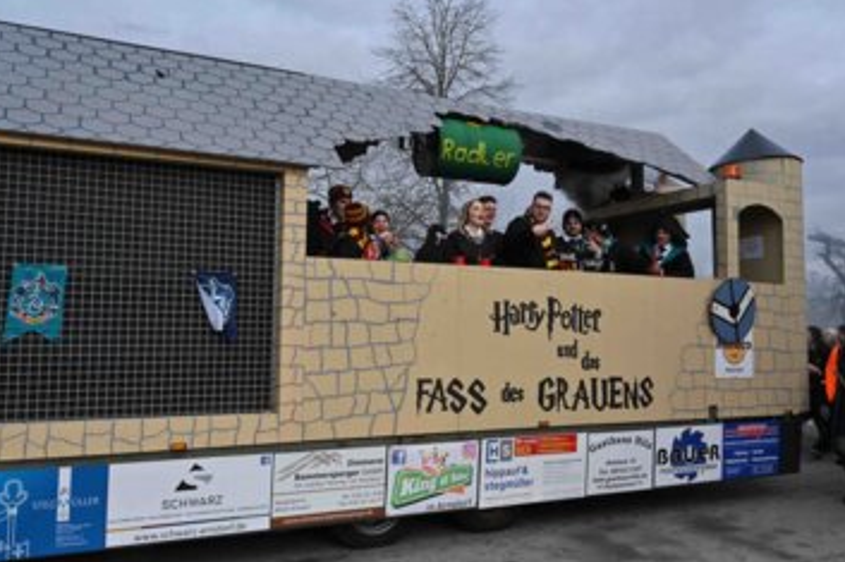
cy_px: 273
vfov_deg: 38.3
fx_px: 811
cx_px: 448
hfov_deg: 55.0
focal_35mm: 35
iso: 2500
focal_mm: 30.5
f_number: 16
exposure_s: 1/1000
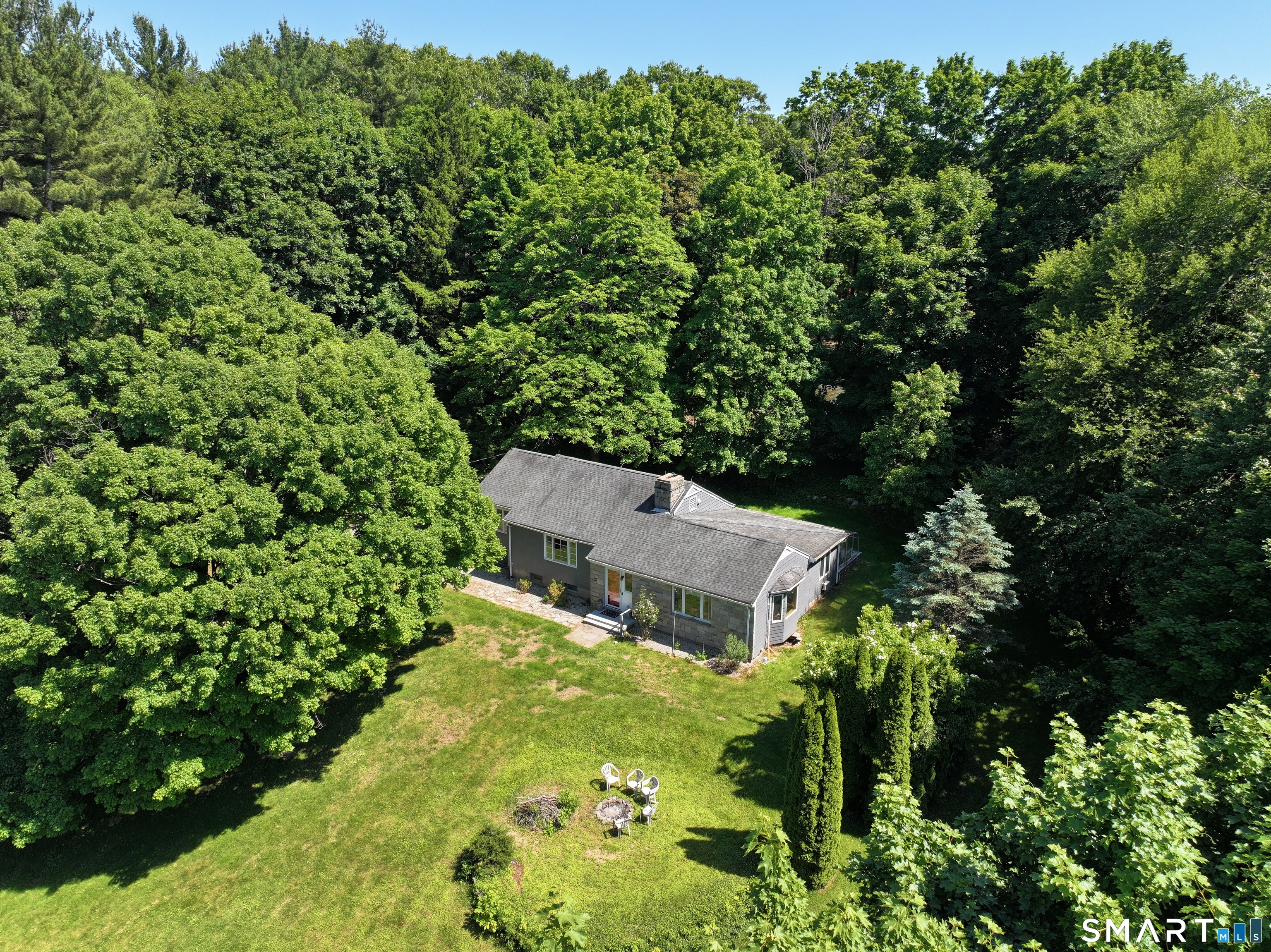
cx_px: 636
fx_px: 881
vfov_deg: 56.8
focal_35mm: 24
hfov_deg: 71.6
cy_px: 476
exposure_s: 1/1250
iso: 120
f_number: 2.8
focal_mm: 12.29
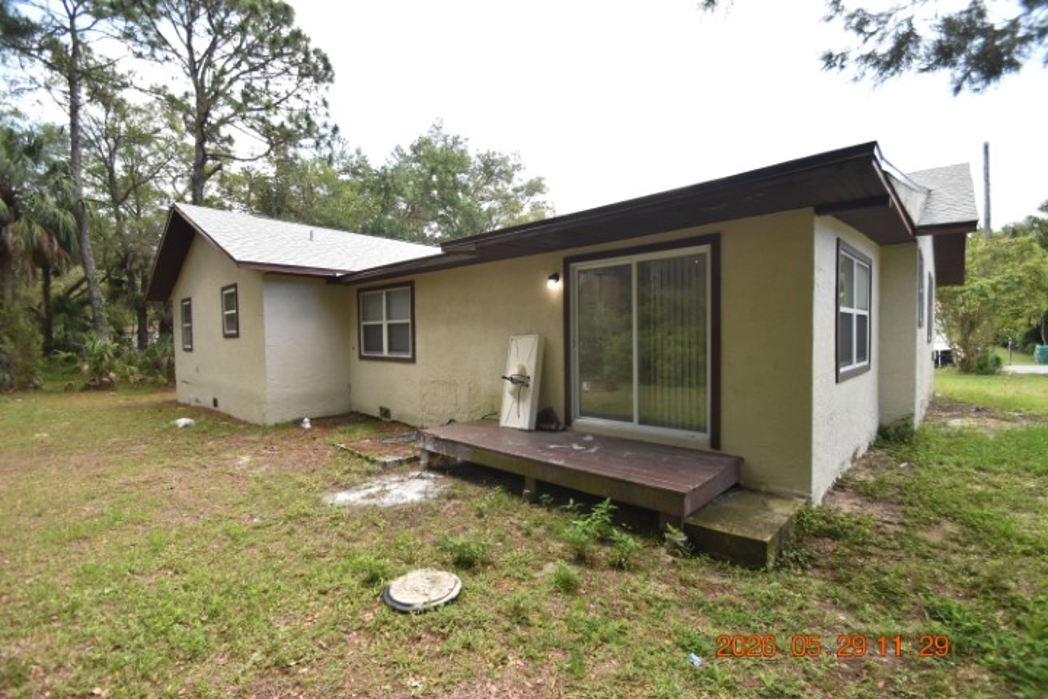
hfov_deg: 100.4
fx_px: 437
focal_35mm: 15
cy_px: 350
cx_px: 524
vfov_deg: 77.3
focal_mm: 10
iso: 800
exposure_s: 1/1500
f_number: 3.5
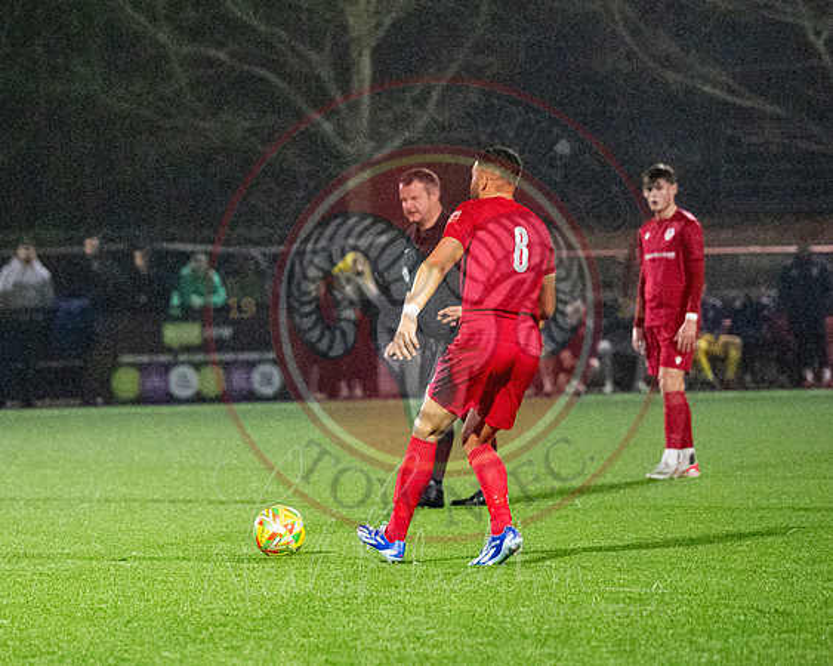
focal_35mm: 268
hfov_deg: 7.2
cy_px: 340
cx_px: 175
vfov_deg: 5.8
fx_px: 6603
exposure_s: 1/1000
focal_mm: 130
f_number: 2.8
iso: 8000
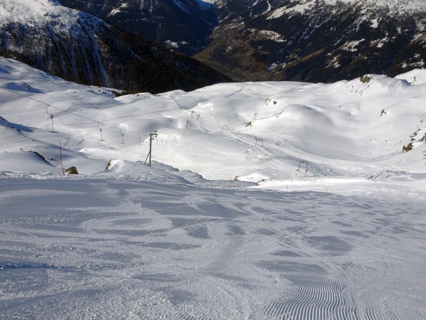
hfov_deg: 51.4
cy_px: 160
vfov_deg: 39.7
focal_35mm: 36
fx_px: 443
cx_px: 213
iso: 80
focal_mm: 6.17
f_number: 4.5
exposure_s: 1/2000
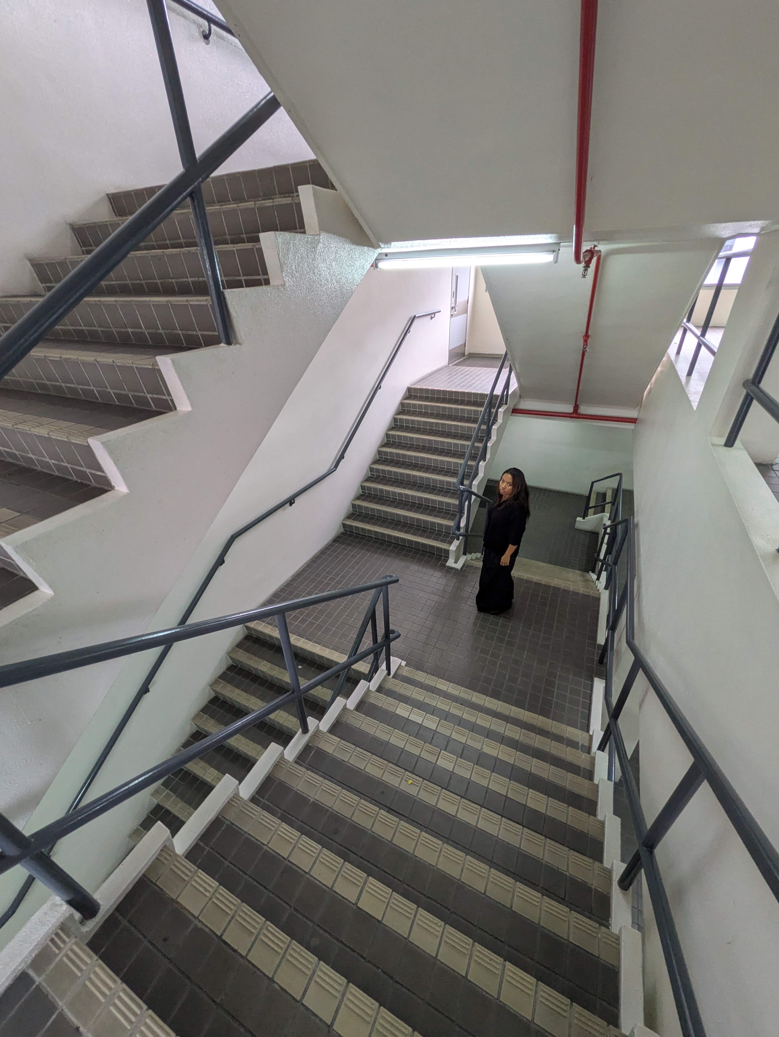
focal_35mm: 14
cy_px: 518
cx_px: 390
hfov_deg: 85.7
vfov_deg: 102.0
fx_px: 420
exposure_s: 1/50
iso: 160
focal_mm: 1.83
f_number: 2.2
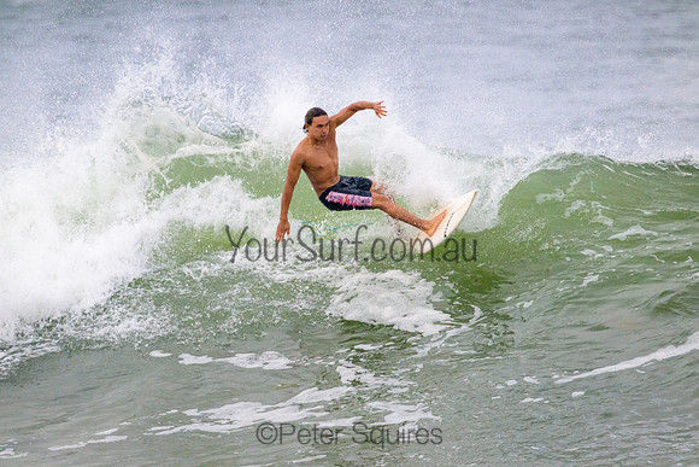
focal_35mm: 800
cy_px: 234
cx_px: 350
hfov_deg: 2.6
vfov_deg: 1.7
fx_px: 15536
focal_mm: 800
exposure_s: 1/3200
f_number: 11
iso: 4000
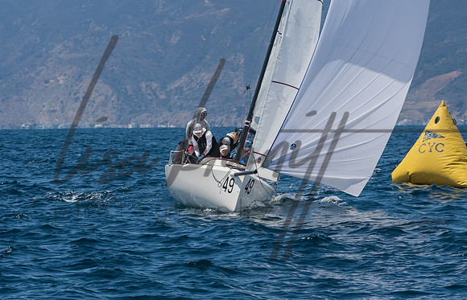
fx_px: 4746
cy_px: 176
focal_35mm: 370
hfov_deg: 5.6
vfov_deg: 3.6
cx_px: 198
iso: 640
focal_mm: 210
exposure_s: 1/1000
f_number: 14
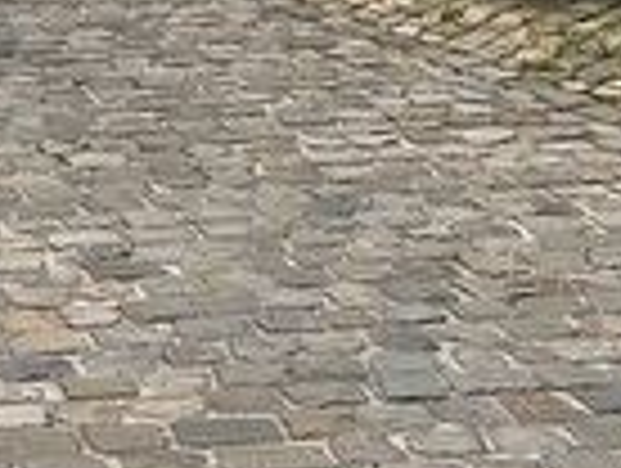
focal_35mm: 139
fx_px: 2498
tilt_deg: +11.5
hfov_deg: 14.2
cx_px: 320
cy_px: -706
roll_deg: -0.6
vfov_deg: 9.4
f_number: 1.78
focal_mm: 6.86
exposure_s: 1/1029
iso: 80
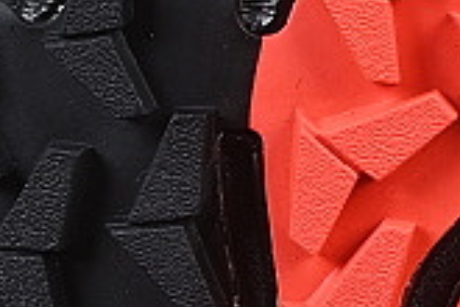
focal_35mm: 490
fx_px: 6261
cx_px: 725
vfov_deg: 2.8
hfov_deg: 4.2
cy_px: 112
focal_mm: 50
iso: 160
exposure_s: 1/60
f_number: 6.3
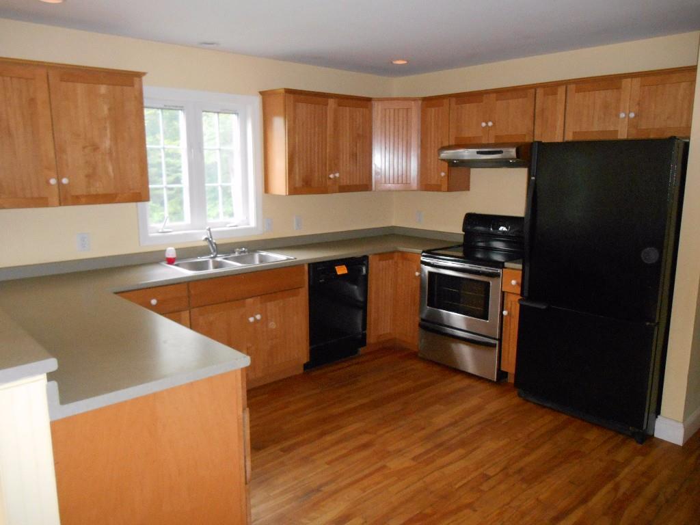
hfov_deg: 67.3
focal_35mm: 26
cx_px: 350
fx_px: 526
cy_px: 262
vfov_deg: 53.1
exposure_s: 1/25
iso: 560
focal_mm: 4.7
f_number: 3.4
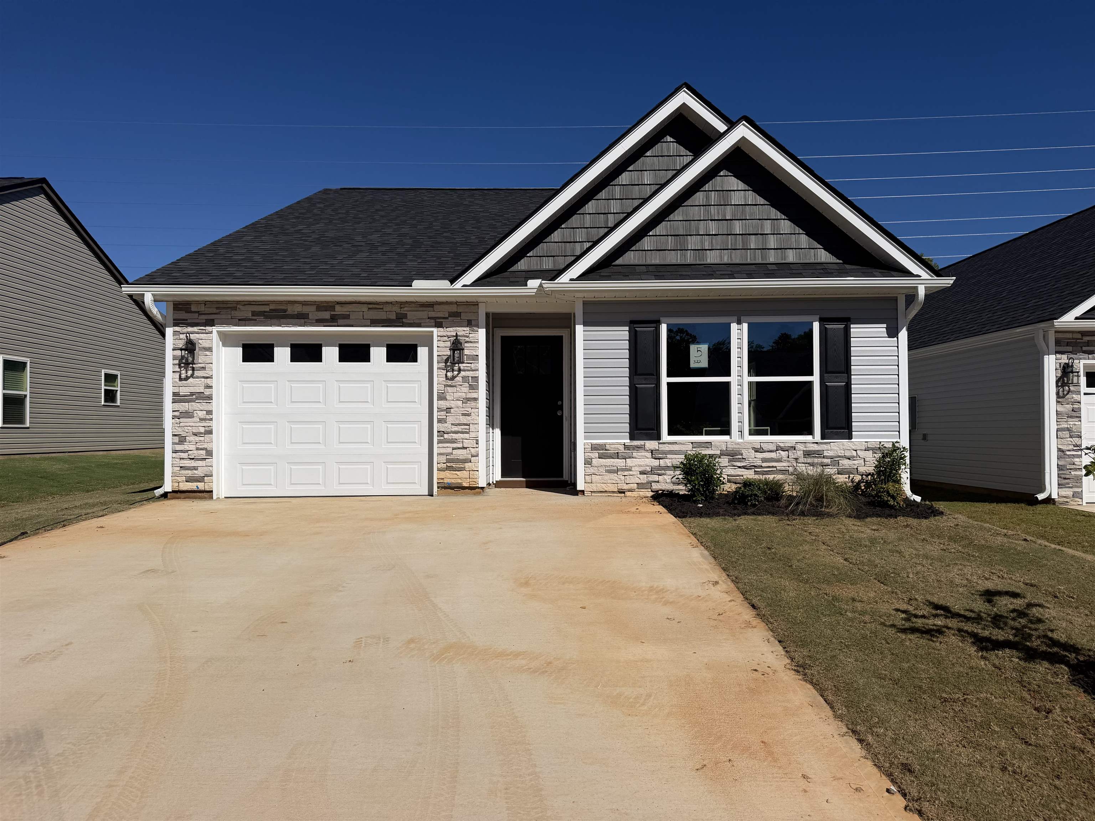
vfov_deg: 56.8
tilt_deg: +0.8
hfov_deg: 71.6
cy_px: 410
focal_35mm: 24
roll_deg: +0.4
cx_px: 548
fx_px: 759
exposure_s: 1/14286
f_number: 1.78
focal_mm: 6.76
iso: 100
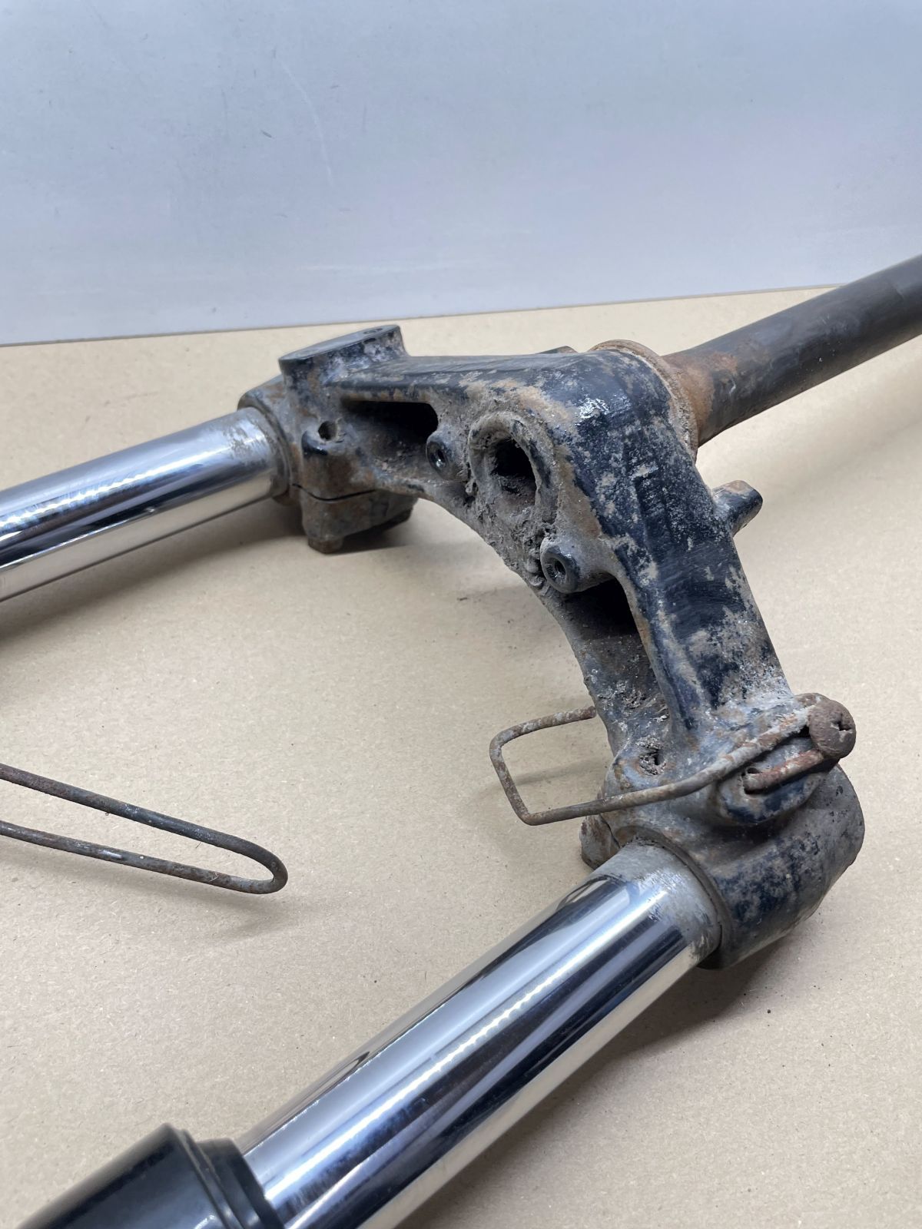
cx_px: 461
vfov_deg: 67.3
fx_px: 923
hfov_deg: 53.1
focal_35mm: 26
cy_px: 614
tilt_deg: -48.4
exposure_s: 1/100
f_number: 1.6
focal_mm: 4.2
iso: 100
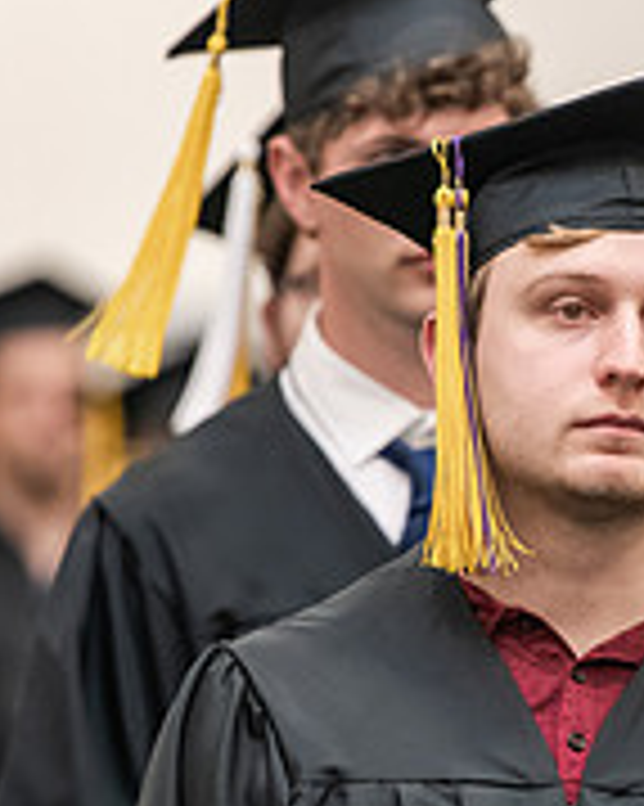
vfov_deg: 3.3
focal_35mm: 593
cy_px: 498
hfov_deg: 2.6
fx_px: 14140
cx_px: 707
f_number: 3.2
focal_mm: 195
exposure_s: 1/200
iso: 2500
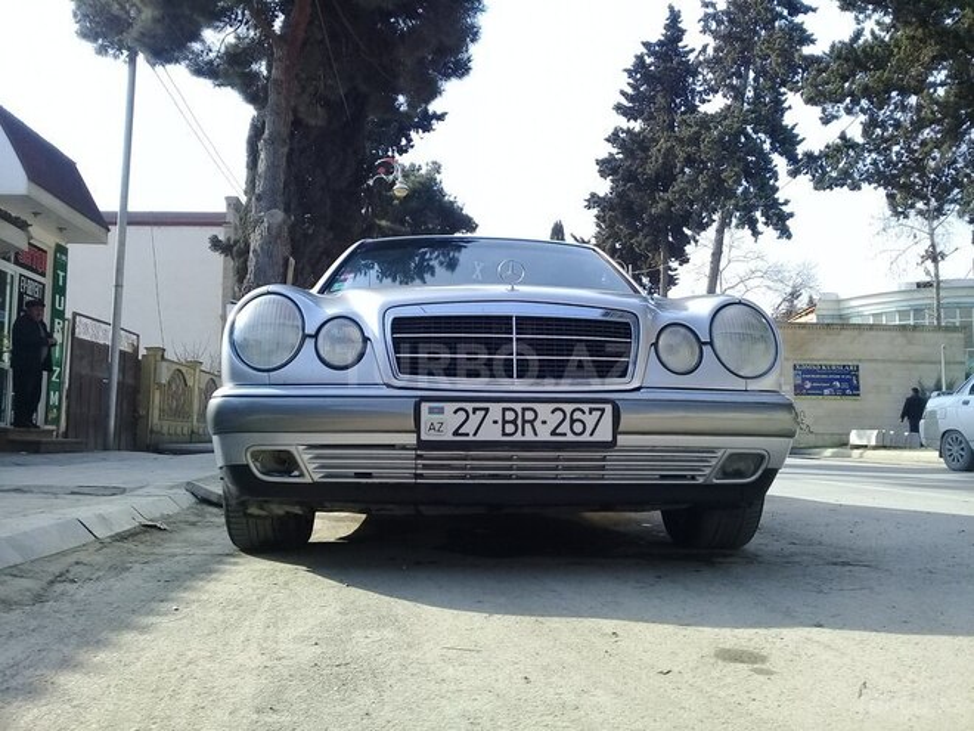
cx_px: 487
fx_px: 872
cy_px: 366
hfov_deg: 58.4
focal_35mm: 31
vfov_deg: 45.4
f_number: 2.2
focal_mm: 3.3
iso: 50
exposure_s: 1/492
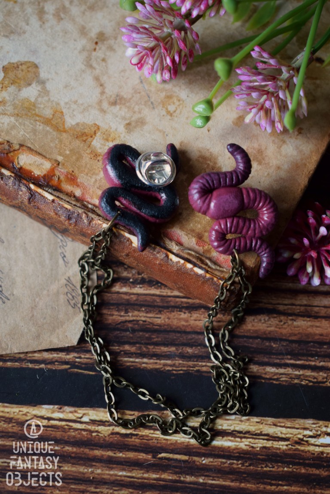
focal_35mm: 68
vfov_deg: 29.9
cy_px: 247
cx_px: 165
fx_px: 928
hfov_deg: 20.2
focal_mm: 45
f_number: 5
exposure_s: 1/60
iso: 640
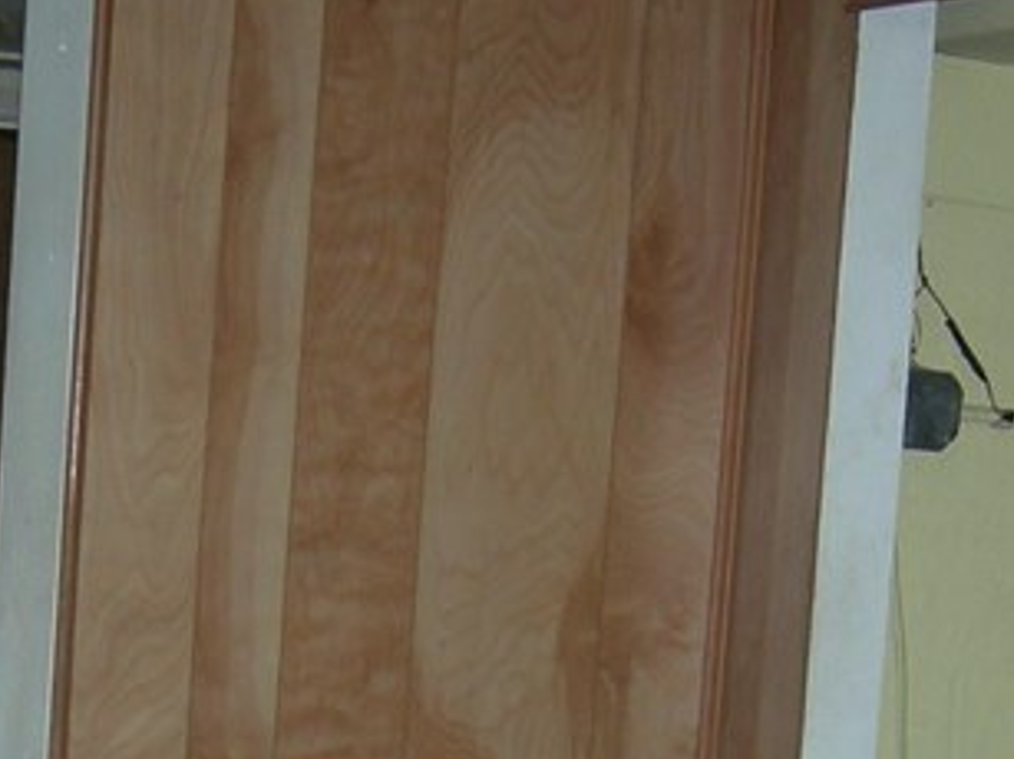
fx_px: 3514
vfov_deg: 12.0
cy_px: 974
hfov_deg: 16.4
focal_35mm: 120
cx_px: 340
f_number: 2.7
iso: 121
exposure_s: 1/60.1
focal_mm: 7.5
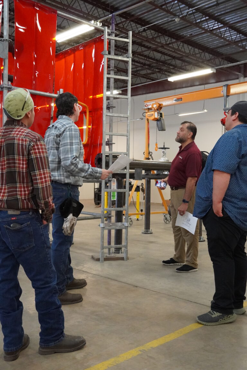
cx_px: 124
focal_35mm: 39
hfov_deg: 34.2
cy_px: 185
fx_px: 401
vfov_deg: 49.6
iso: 4000
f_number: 4
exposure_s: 1/160
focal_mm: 26
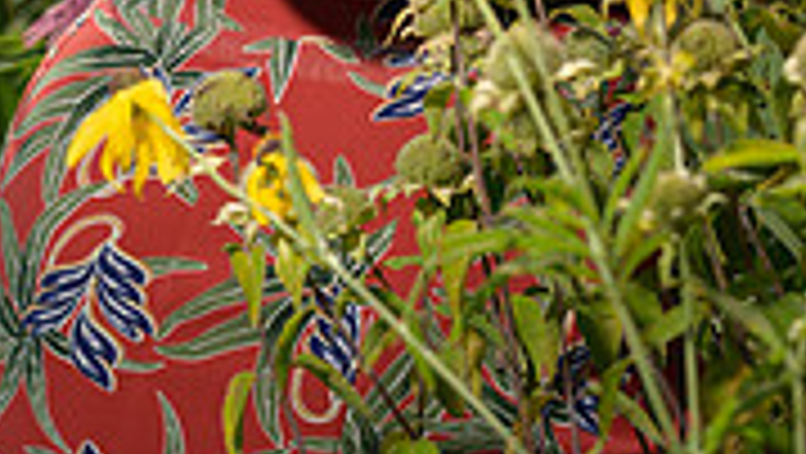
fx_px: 4791
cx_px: 362
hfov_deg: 9.6
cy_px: -499
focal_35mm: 224
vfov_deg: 5.3
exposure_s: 1/800
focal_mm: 85
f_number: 5.6
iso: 100
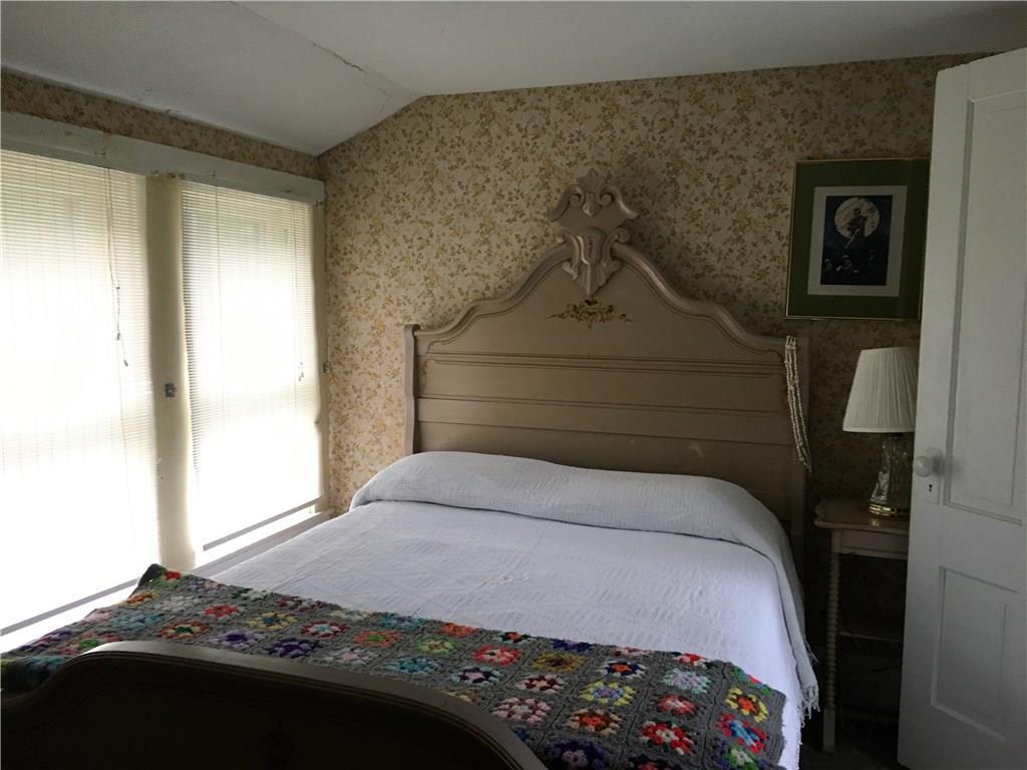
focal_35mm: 29
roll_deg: -0.1
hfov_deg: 61.7
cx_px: 514
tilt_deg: -6.7
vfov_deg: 48.2
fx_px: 860
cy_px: 385
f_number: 2.2
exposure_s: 1/30
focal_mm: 4.15
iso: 125
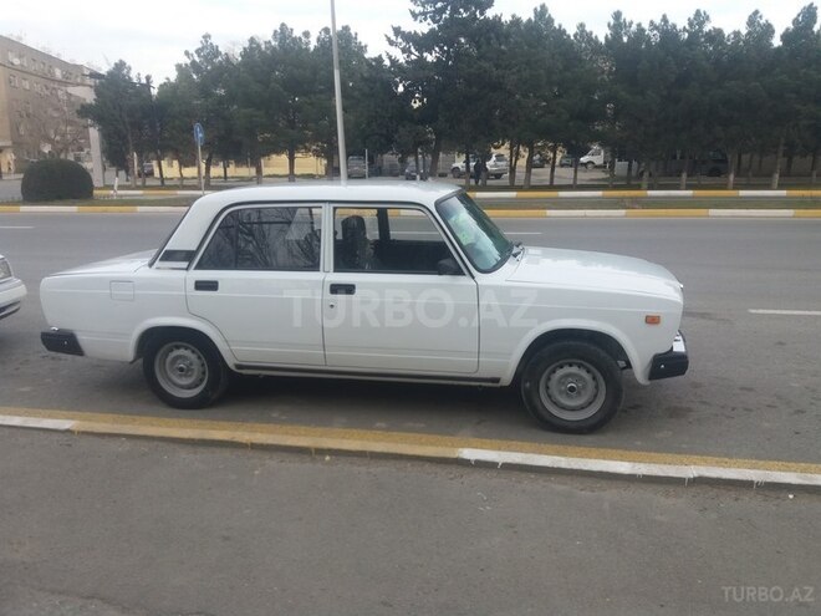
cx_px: 410
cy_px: 308
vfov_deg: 49.7
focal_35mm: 28
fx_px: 664
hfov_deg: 63.4
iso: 64
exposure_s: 1/262
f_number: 1.9
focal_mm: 3.7
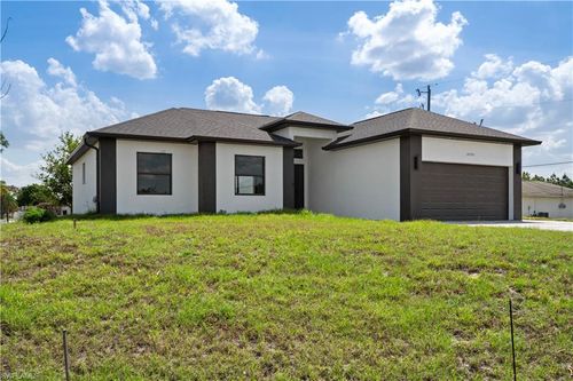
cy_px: 190
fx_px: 477
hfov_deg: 61.9
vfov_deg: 43.6
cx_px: 286
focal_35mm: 30
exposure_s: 1/160
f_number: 10
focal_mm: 30
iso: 100
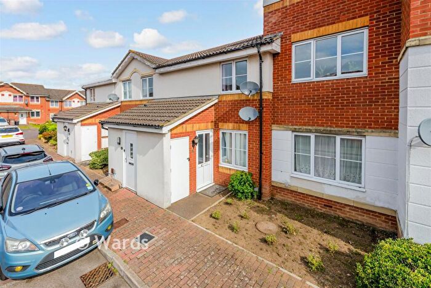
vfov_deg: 81.2
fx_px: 168
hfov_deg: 104.2
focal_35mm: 14
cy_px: 144
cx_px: 216
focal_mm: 14
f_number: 8
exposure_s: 1/250
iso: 100
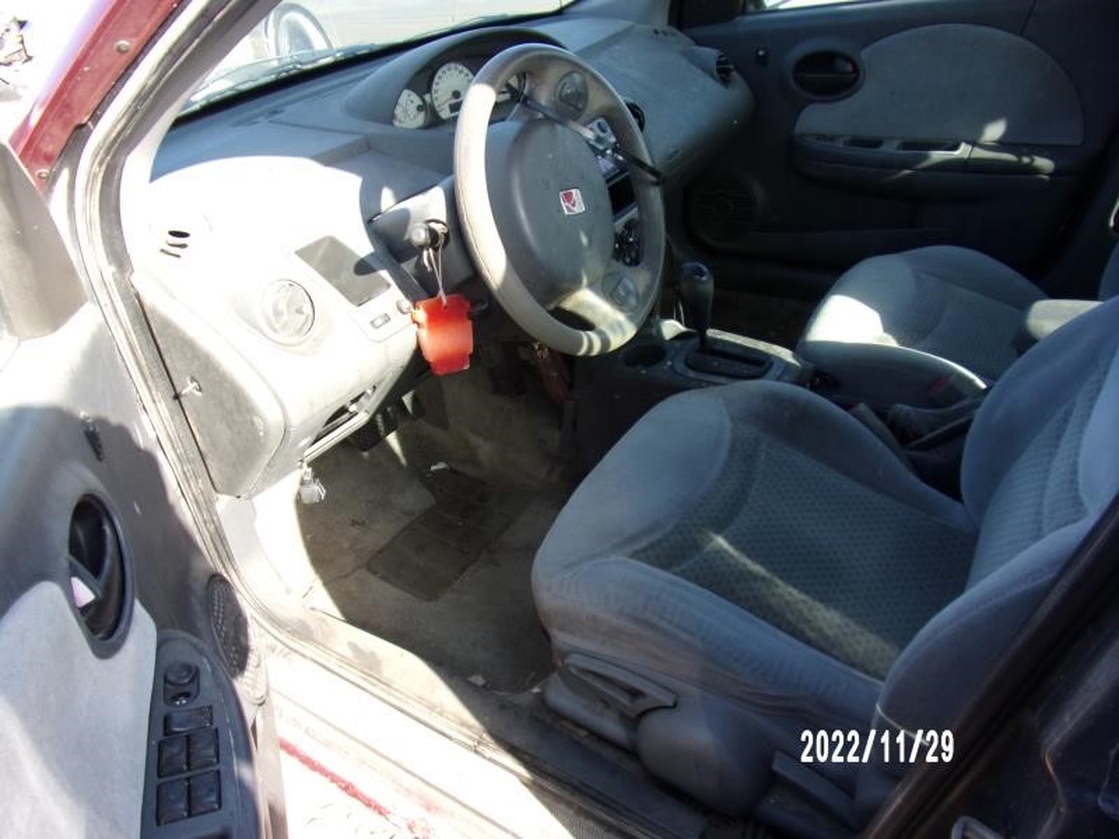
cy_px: 420
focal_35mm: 24
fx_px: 776
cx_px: 560
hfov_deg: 71.6
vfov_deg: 56.8
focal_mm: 4.3
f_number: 3.3
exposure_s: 1/140
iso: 80
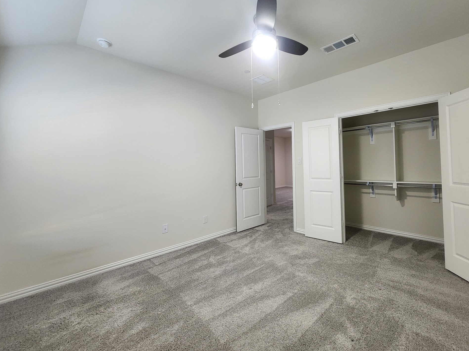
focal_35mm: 14
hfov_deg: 101.9
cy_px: 163
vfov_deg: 85.5
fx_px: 190
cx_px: 249
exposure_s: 1/40
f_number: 2.2
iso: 320
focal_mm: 2.2
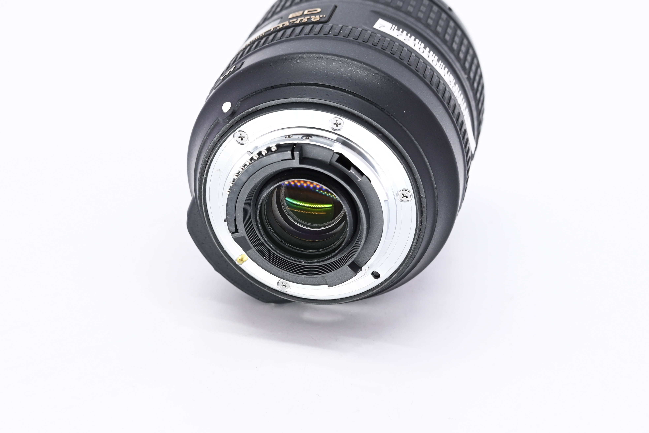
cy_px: 216
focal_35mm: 75
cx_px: 324
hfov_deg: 27.0
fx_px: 1352
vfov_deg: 18.2
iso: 500
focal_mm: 50
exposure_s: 1/160
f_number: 9
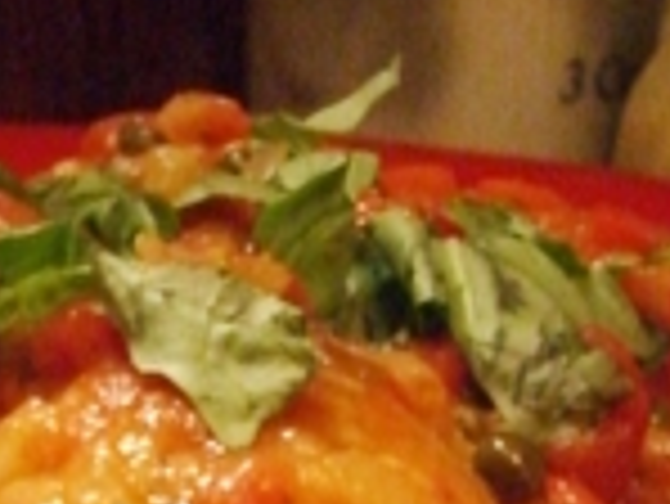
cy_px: 540
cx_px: 216
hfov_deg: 17.2
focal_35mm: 114
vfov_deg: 12.8
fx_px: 2208
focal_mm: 6.2
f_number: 2.7
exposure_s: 1/15
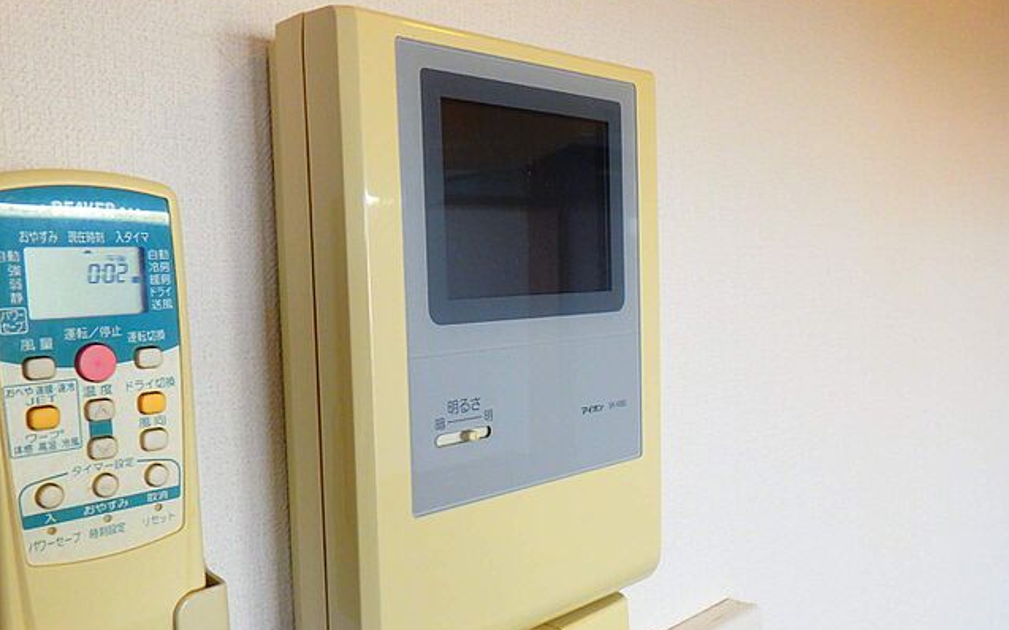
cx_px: 505
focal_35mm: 33
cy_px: 359
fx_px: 907
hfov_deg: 58.1
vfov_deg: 38.2
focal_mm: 5.6
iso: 400
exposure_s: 1/40
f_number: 4.7
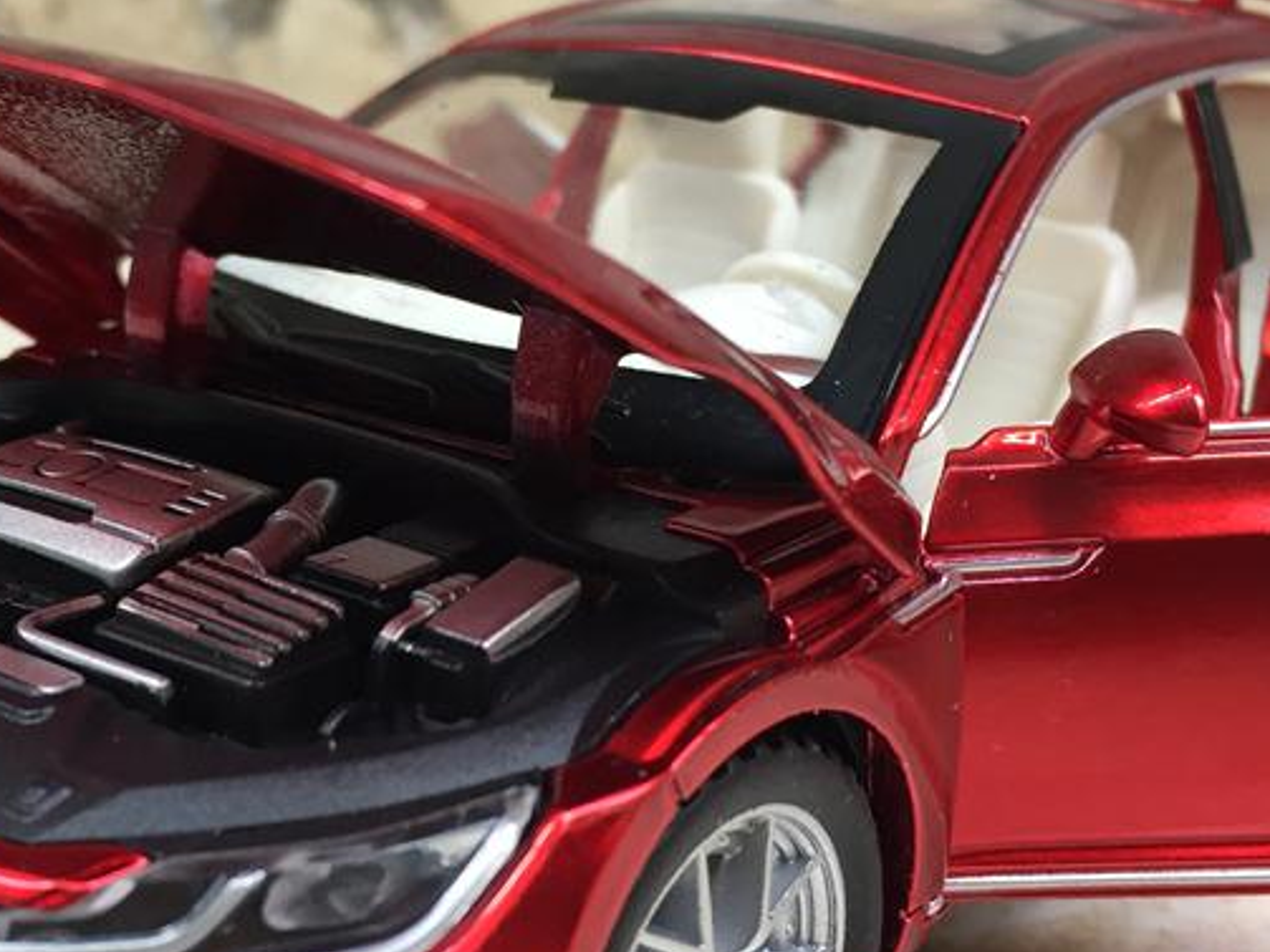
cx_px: 611
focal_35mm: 59
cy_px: 460
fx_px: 2164
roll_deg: -0.6
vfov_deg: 24.8
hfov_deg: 32.7
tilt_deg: -18.2
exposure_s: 1/33
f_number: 2.2
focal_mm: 4.15
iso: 32
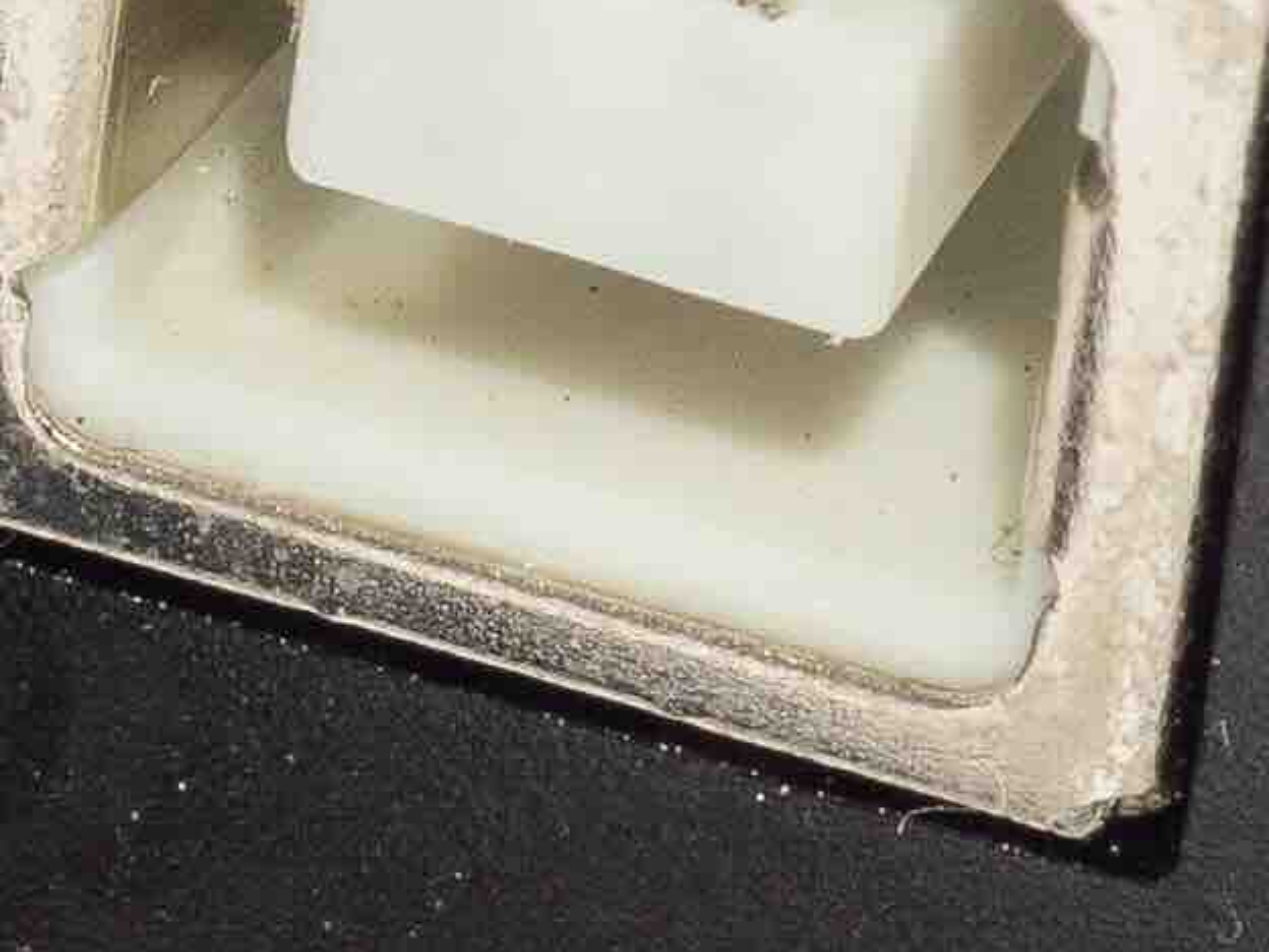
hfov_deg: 1.9
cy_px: -71
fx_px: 37429
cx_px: -3709
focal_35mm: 1021
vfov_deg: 1.5
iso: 100
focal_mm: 90
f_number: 11
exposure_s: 1/60
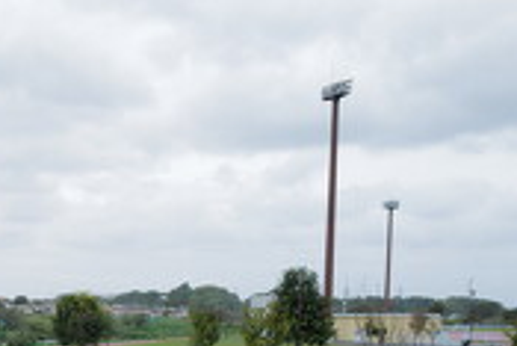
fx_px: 920
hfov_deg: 28.3
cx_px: -65
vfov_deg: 20.3
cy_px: 383
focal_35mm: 64
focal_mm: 28
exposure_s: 1/320
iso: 100
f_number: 5
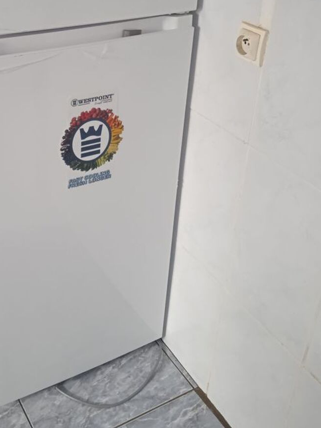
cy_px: 142
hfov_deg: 33.1
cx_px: 87
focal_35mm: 43
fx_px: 532
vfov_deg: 43.2
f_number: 2.2
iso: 502
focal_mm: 3.43
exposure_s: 1/25
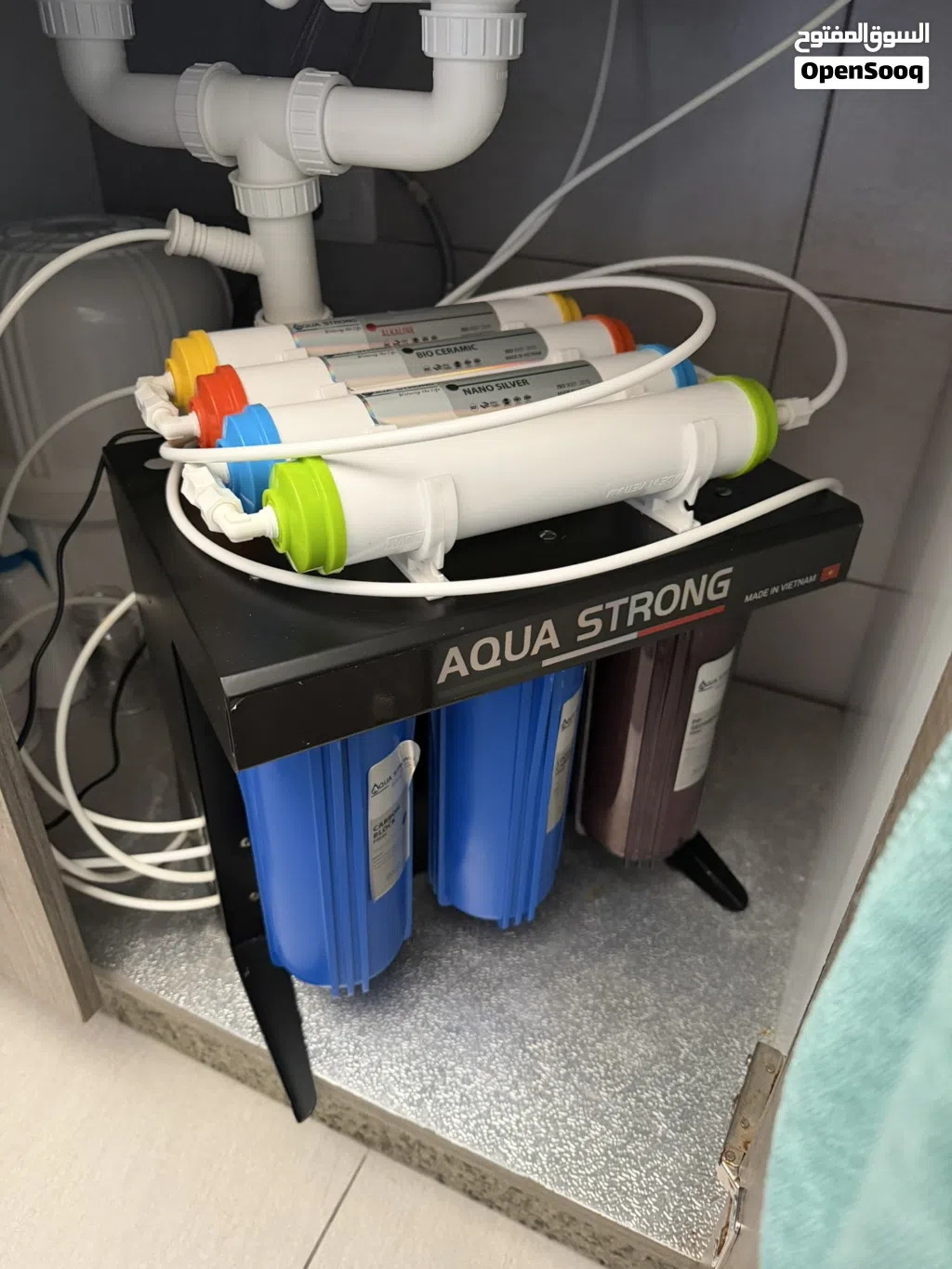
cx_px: 476
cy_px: 634
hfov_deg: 56.8
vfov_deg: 71.6
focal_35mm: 24
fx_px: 880
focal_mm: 6.76
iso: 800
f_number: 1.78
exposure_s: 1/41
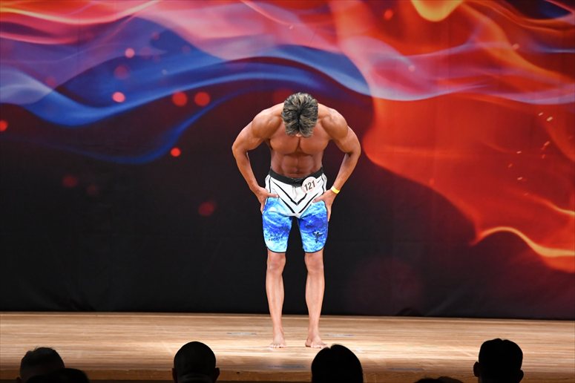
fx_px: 3592
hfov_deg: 9.2
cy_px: 192
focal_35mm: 225
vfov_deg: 6.1
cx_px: 288
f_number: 5.6
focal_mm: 150
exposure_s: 1/400
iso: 3200
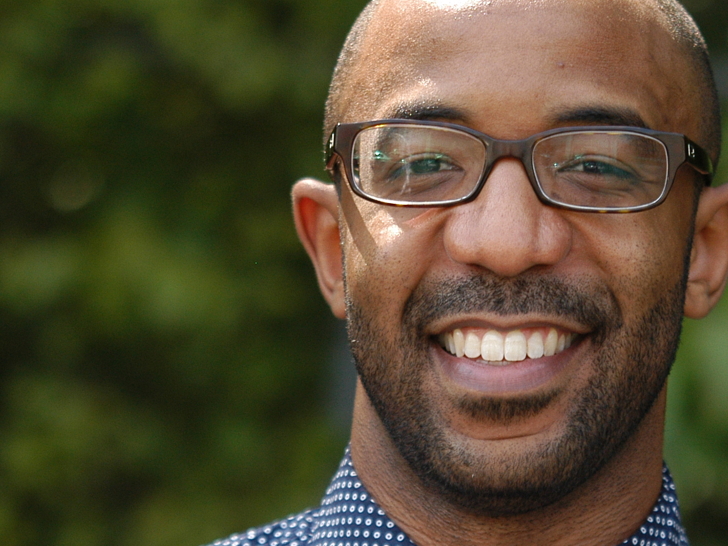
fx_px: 5131
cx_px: 474
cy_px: 343
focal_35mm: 244
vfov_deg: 6.1
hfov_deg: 8.1
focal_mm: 78
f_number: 2.8
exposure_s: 1/1000
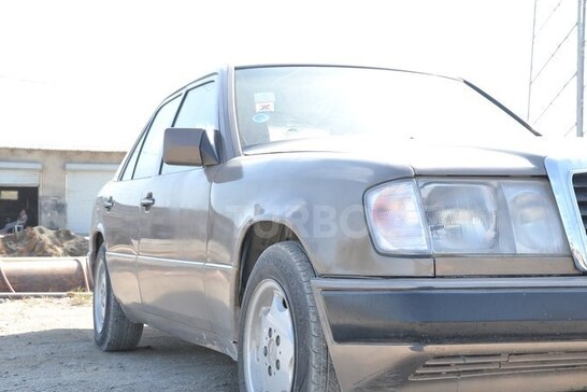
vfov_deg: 23.4
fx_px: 946
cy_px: 222
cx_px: 335
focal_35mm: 58
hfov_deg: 34.4
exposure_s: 1/200
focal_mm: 32
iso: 200
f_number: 7.1
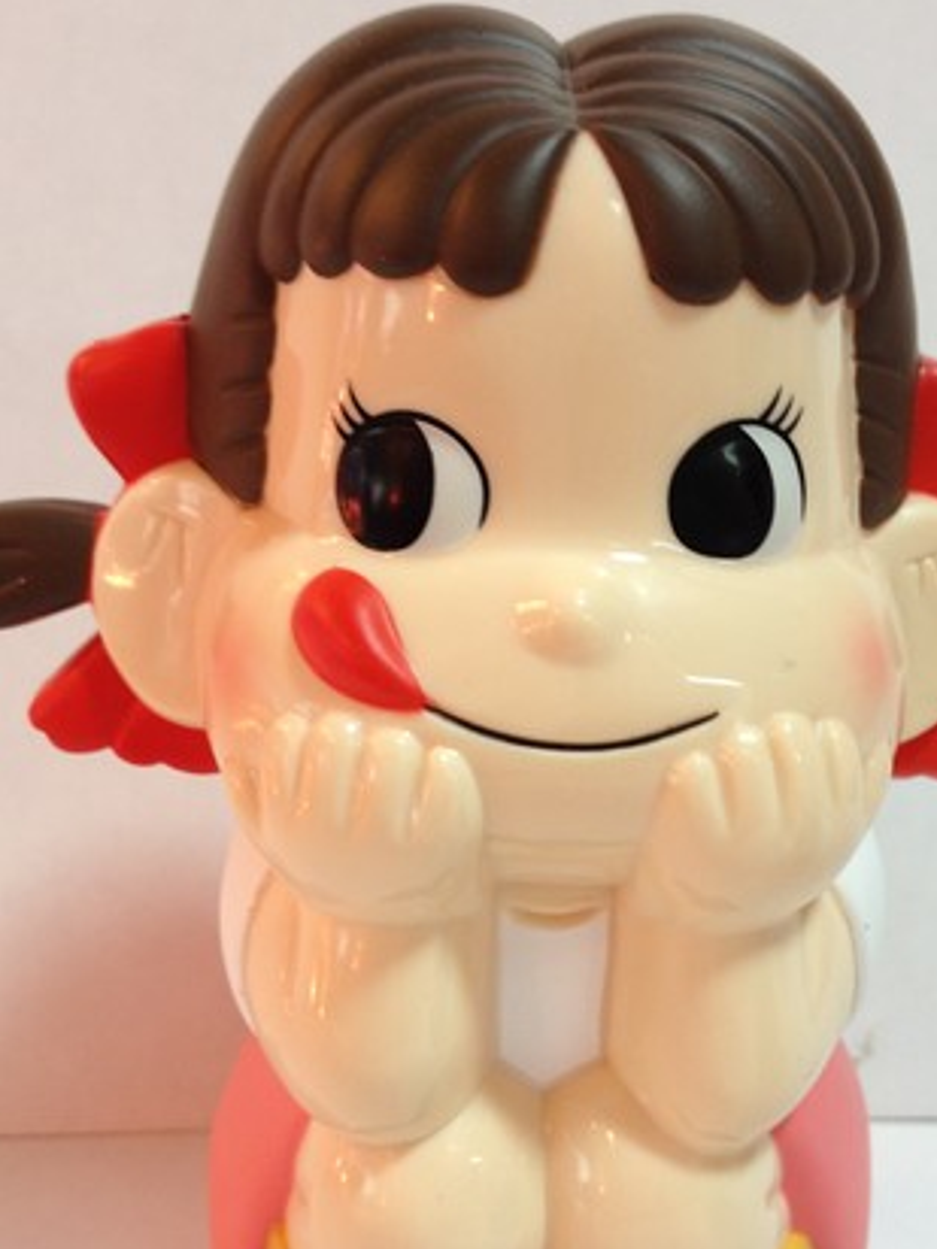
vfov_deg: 37.4
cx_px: 582
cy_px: 709
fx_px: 1841
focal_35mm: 51
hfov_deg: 28.5
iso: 64
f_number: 2.4
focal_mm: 4.28
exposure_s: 1/20
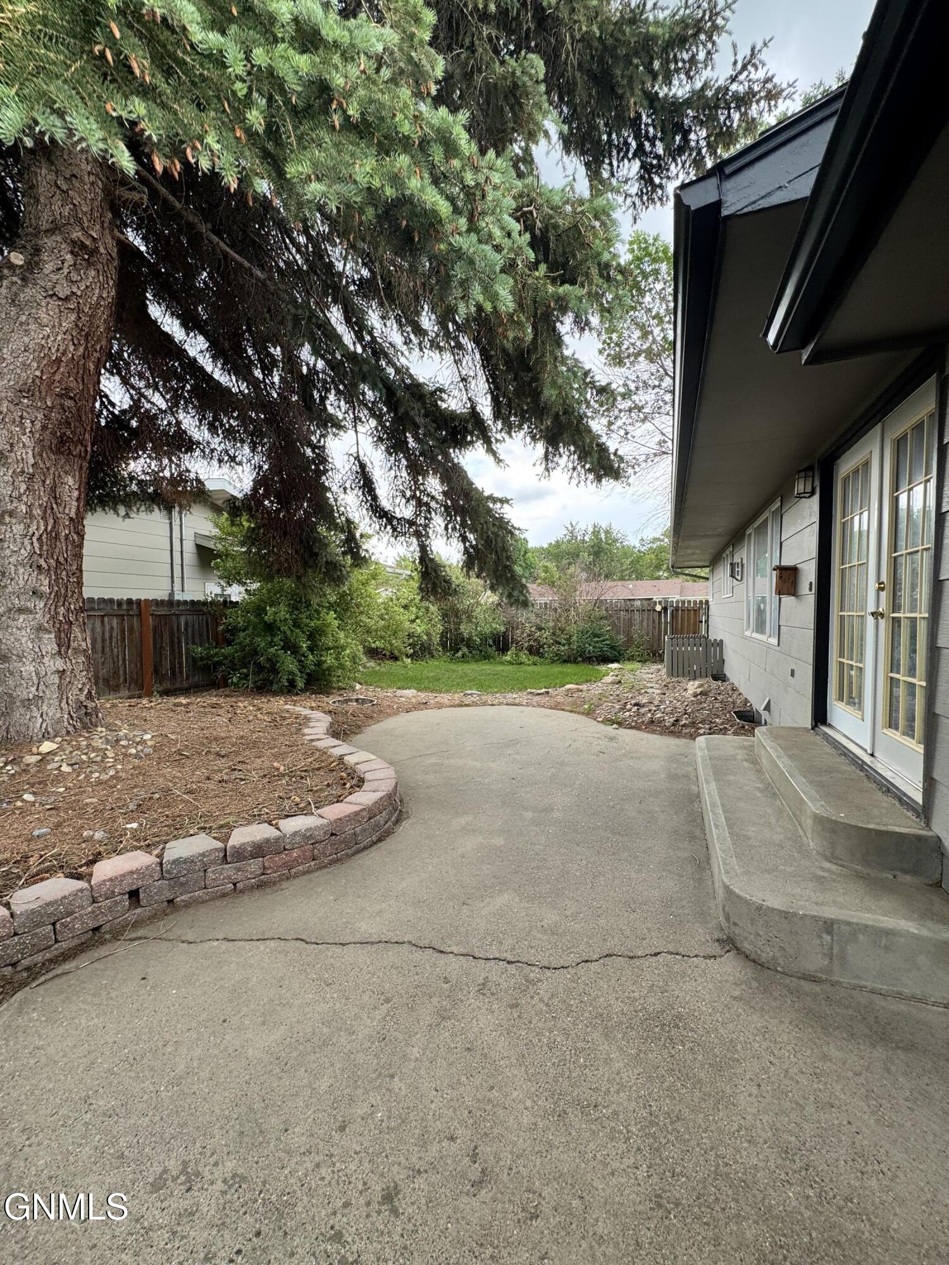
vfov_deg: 102.1
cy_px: 632
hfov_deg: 85.7
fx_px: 512
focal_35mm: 14
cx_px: 474
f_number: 2.2
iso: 40
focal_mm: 2.22
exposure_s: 1/150
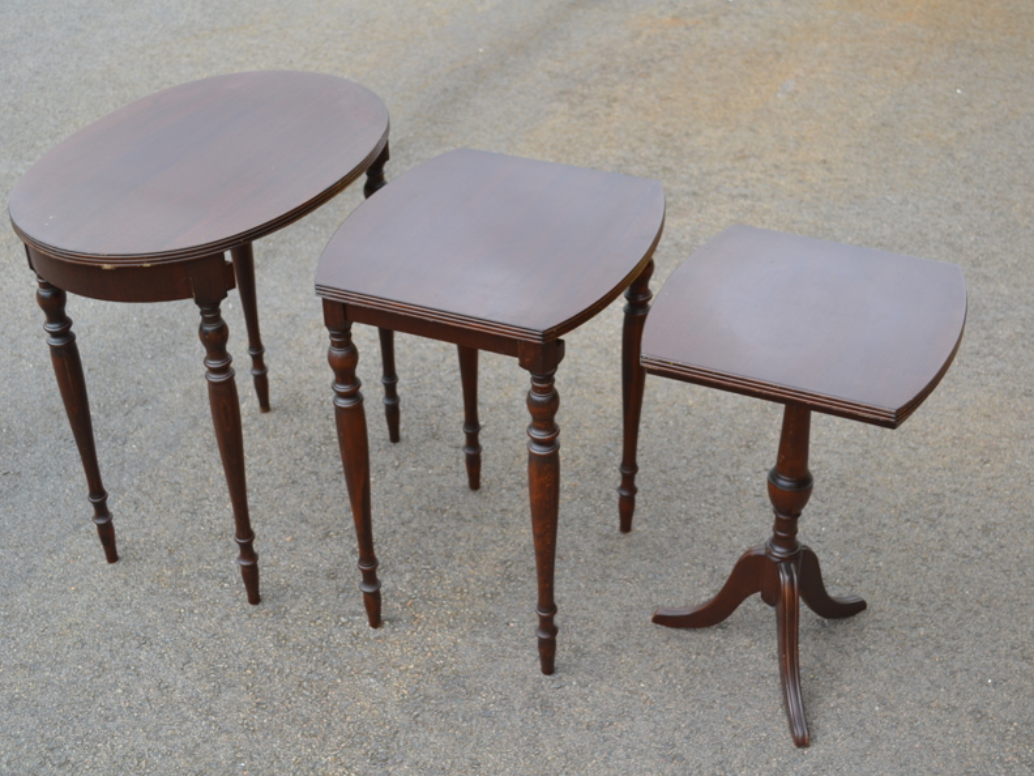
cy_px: 385
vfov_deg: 30.5
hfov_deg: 40.0
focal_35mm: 48
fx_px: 1420
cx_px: 503
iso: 160
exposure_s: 1/125
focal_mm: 29
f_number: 5.6
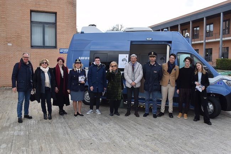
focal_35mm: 27
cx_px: 116
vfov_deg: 47.9
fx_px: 173
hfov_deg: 67.4
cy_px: 77
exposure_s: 1/250
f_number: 8
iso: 200
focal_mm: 18
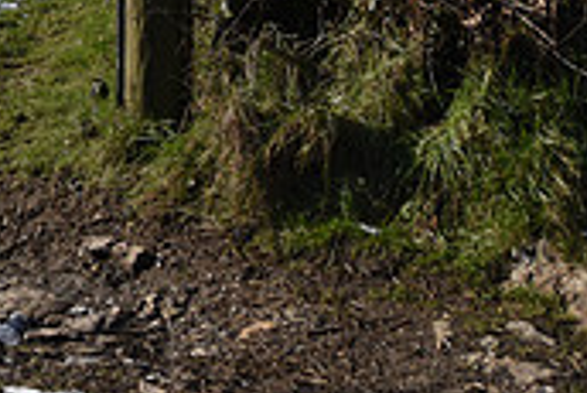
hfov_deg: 18.8
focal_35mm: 91
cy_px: -227
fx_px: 1485
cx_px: -375
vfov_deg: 14.0
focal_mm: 18
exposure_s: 1/800
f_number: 4.5
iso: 100
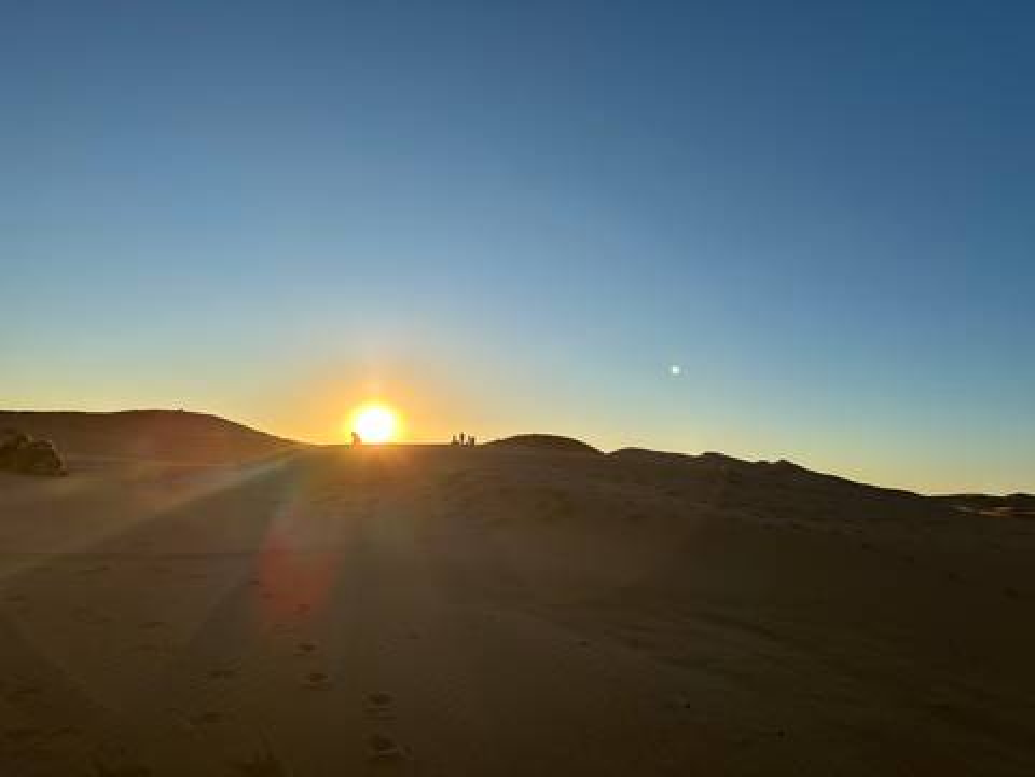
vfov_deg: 56.8
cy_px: 388
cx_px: 518
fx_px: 718
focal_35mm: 24
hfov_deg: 71.6
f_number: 1.78
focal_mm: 6.86
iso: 80
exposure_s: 1/4545
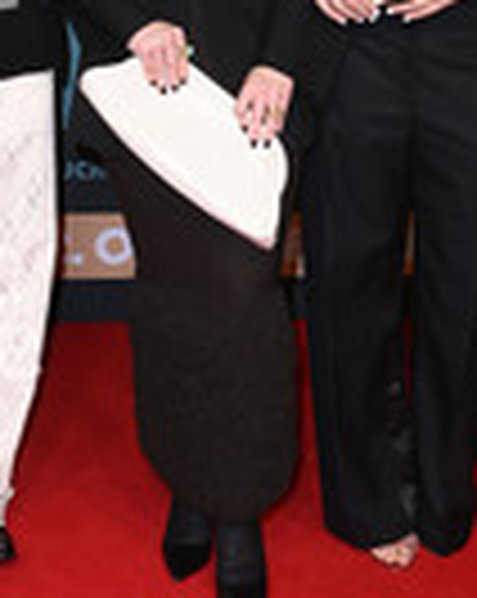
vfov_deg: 19.8
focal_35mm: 96
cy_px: 130
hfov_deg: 16.0
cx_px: 302
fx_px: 1698
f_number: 5.6
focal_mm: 34
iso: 1250
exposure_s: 1/250
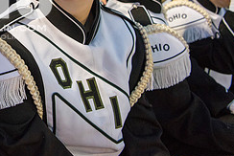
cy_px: -6
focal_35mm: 57
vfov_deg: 22.7
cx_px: -20
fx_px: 371
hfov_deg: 31.3
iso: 2000
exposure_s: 1/320
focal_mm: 24
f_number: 3.2
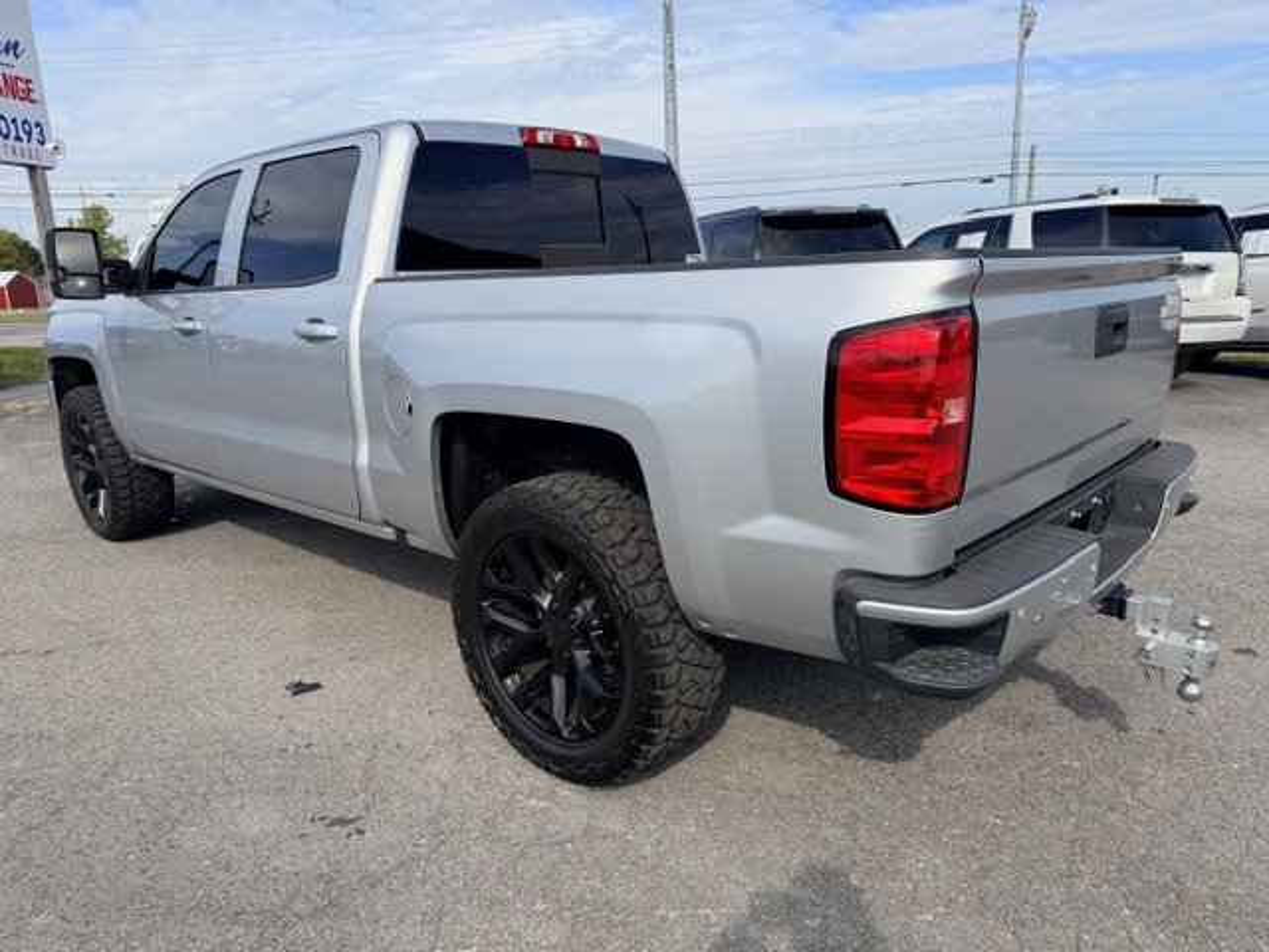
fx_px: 880
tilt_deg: -12.7
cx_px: 634
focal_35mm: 24
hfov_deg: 71.6
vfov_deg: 56.8
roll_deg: +3.2
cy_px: 476
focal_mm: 6.76
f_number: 1.78
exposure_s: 1/3425
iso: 80
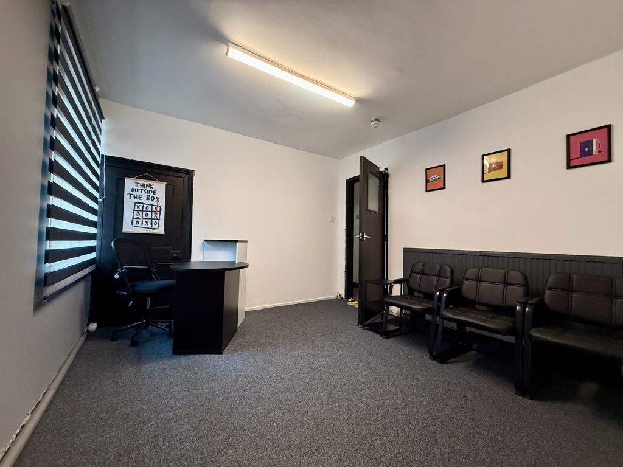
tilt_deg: +1.5
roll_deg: -1.5
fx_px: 252
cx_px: 312
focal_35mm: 14
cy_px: 234
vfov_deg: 85.7
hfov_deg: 102.1
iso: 320
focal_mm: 2.22
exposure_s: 1/100
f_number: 2.2
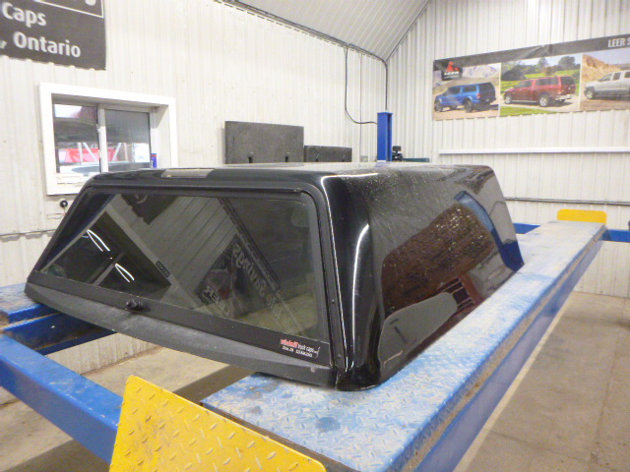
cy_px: 236
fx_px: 455
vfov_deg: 54.9
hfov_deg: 69.4
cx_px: 315
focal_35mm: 25
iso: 800
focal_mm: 4.5
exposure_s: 1/30
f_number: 3.9
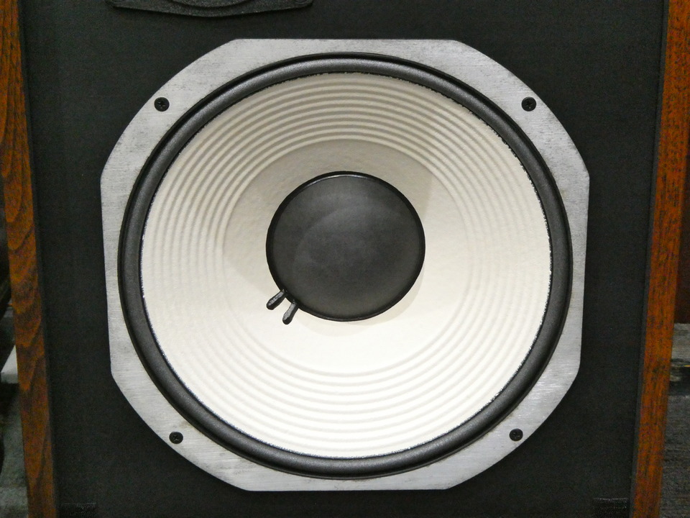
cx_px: 345
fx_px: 1395
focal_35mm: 70
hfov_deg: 27.8
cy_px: 259
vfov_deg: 21.0
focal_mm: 12.5
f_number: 4.5
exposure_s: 1/50
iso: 1600
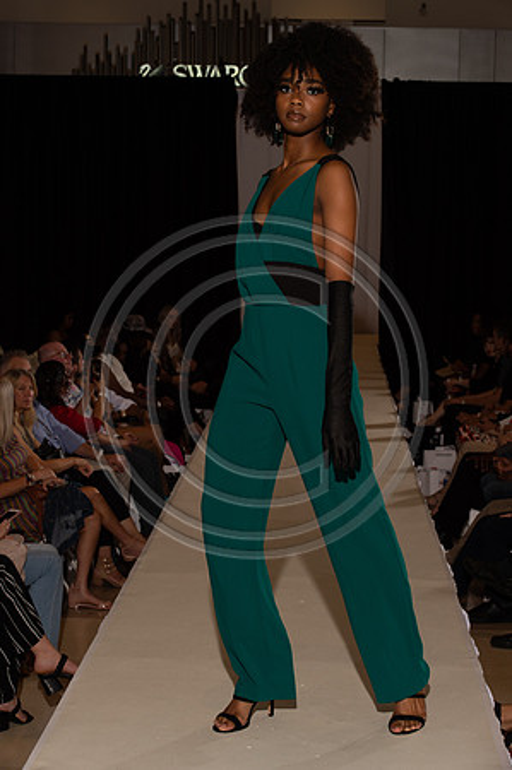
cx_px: 256
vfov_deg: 24.8
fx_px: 1753
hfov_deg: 16.6
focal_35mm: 82
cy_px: 385
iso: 800
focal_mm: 82
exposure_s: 1/250
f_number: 9
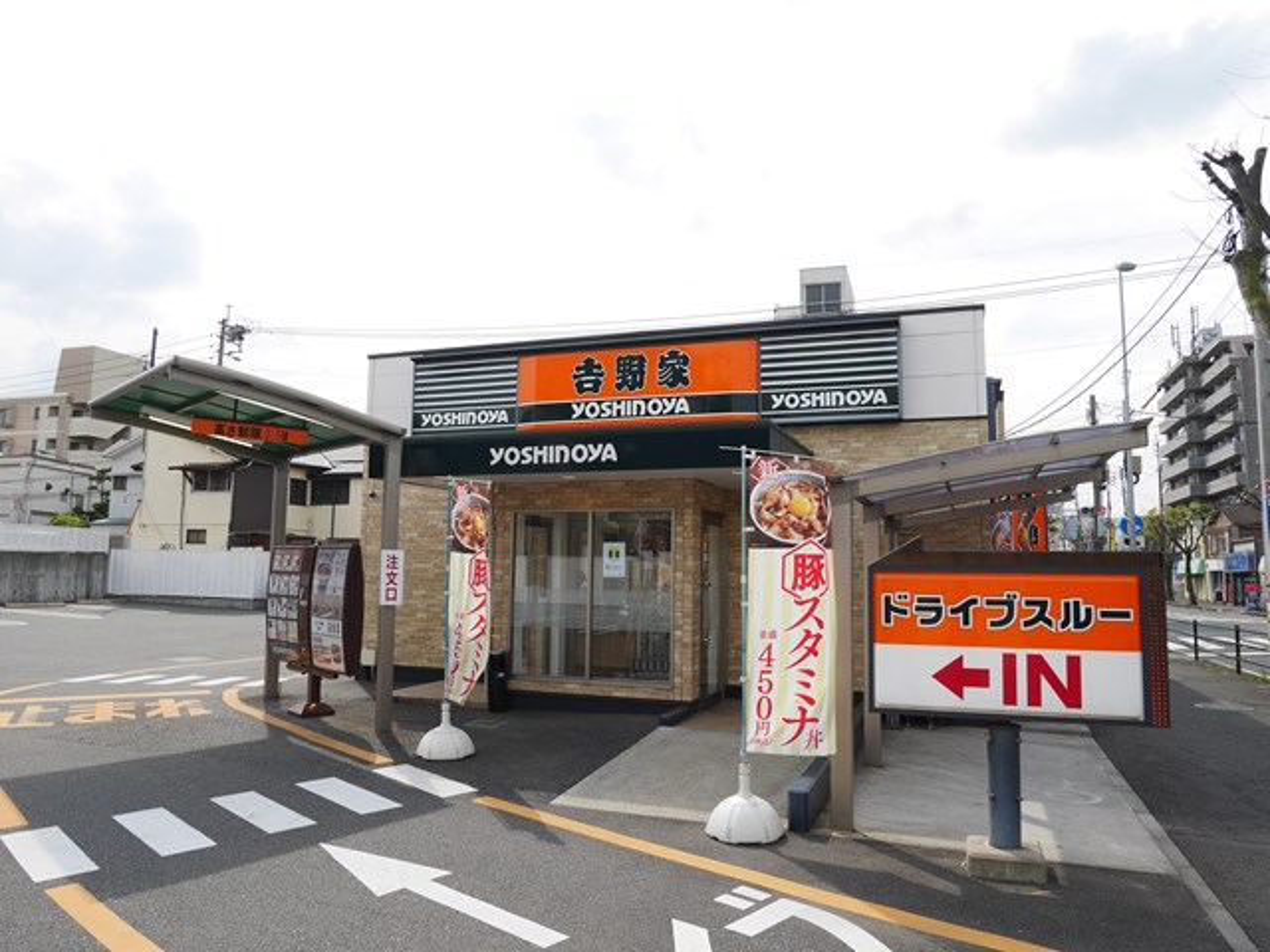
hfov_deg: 71.6
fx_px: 881
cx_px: 635
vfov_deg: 56.8
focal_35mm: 24
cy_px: 476
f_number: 6.3
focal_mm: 12
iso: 200
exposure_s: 1/400
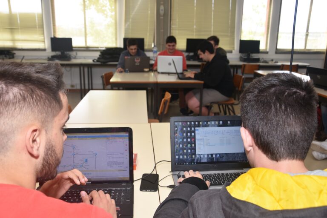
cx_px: 164
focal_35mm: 33
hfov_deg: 57.2
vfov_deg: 40.0
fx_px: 300
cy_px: 109
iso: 125
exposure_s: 1/60
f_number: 4.5
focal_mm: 22
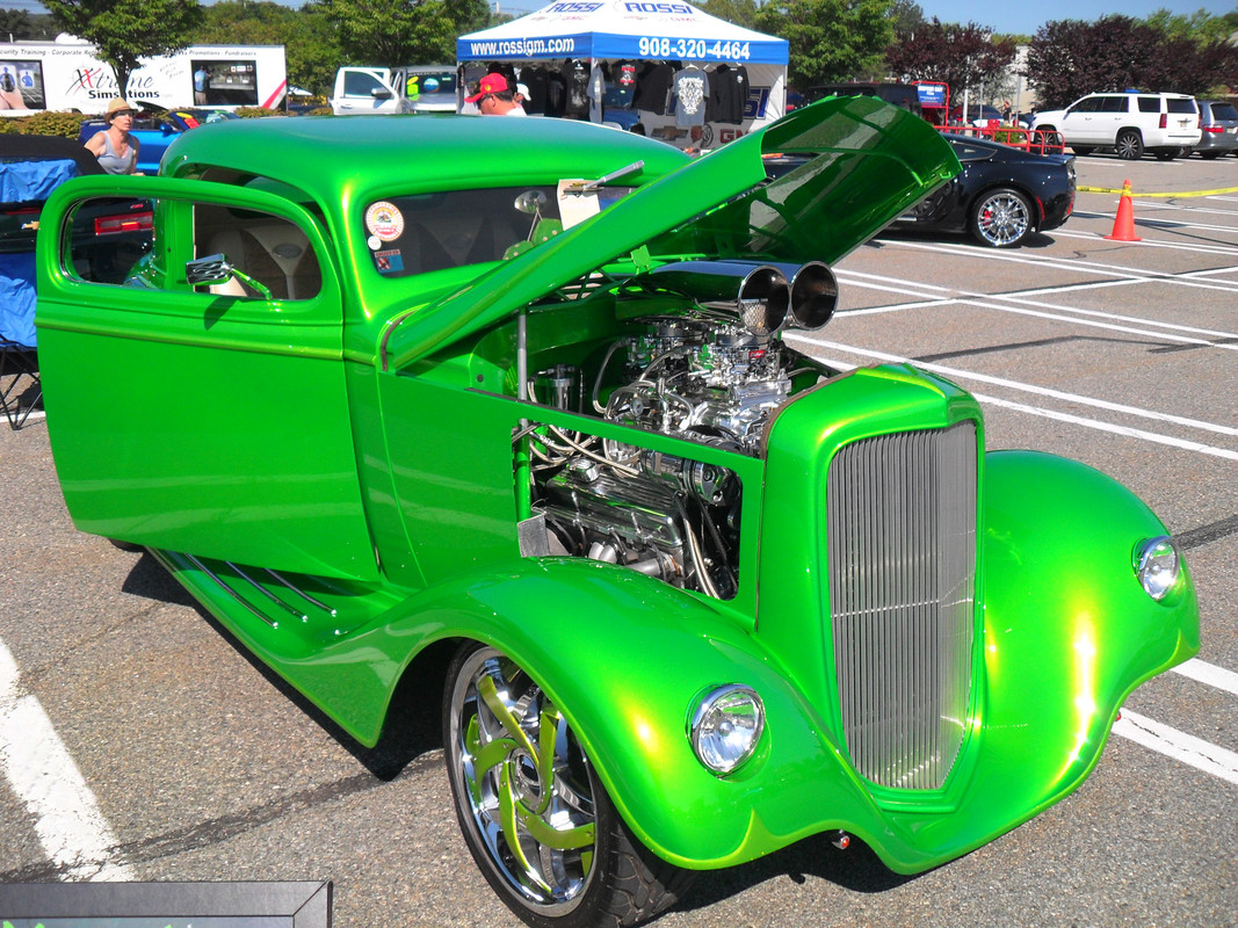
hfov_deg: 52.6
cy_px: 464
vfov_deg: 40.7
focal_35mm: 35
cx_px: 619
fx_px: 1252
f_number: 8.9
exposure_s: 1/180
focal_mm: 6.2
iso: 100
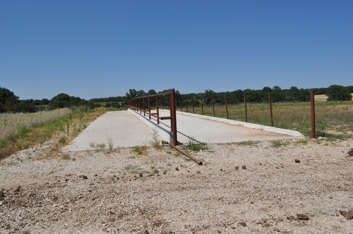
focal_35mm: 30
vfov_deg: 43.5
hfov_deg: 62.0
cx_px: 176
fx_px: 294
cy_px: 117
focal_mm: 20
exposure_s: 1/500
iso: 200
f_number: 11
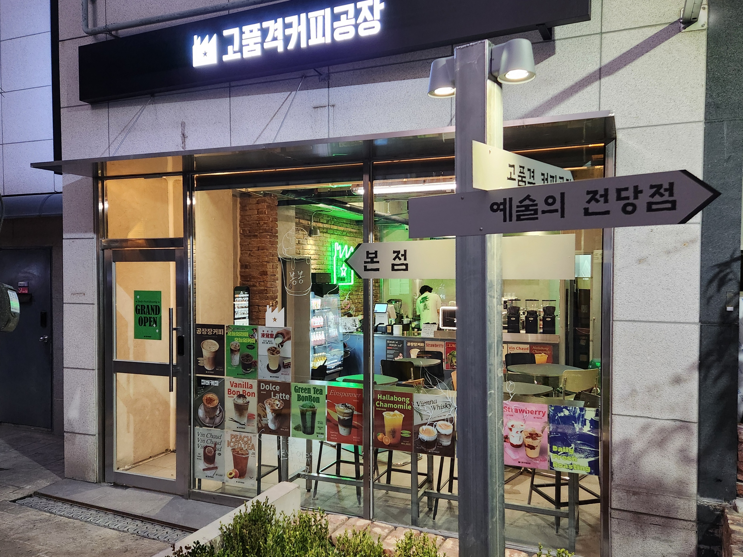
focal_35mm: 23
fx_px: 494
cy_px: 278
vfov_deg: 58.9
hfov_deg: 73.9
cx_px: 372
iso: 640
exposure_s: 1/120
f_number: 1.8
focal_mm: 5.4
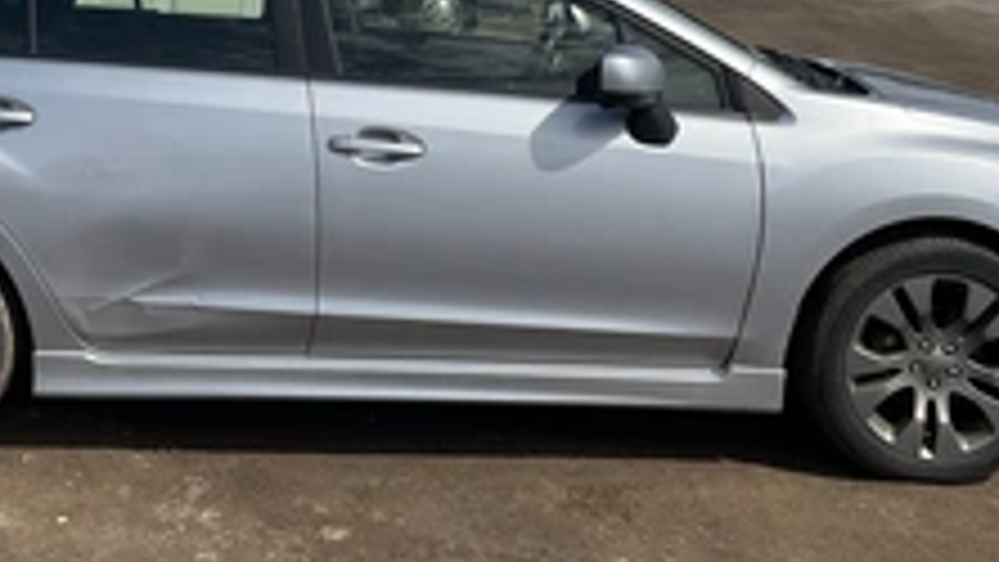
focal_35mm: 57
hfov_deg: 36.5
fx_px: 1510
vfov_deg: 20.3
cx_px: 405
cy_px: -18
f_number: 1.8
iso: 25
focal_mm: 3
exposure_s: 1/2667
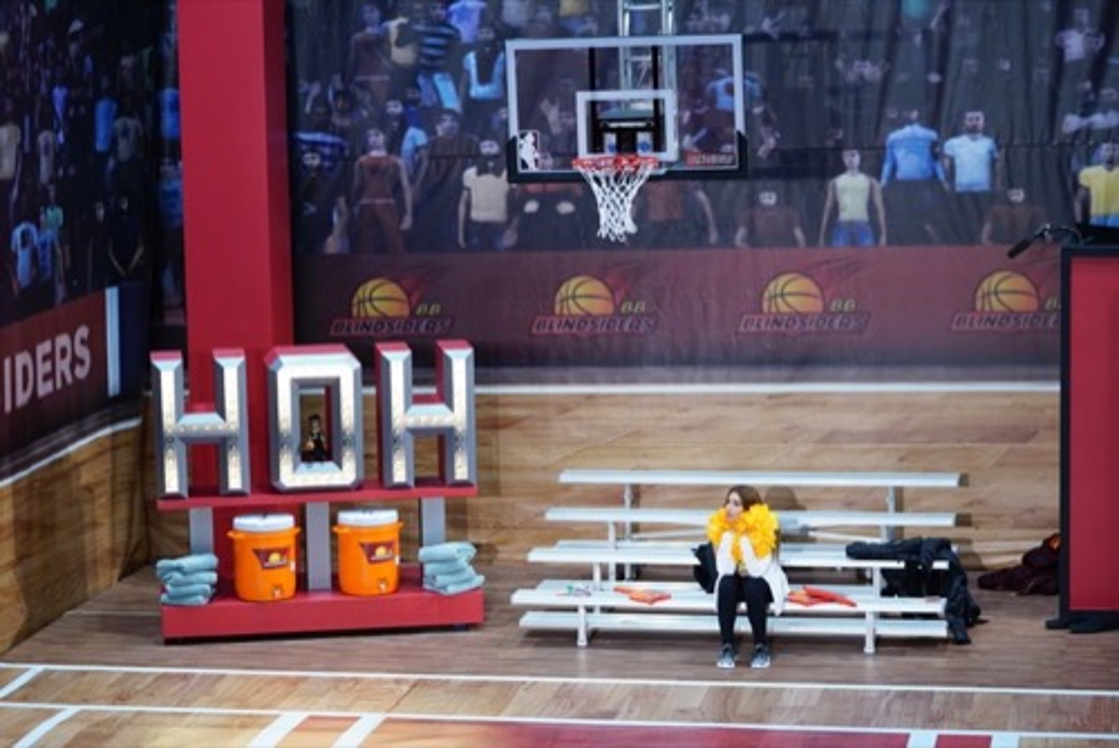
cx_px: 560
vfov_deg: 14.0
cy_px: 374
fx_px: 3048
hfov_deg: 20.8
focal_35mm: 98
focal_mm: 98
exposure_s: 1/250
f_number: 4.5
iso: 2000
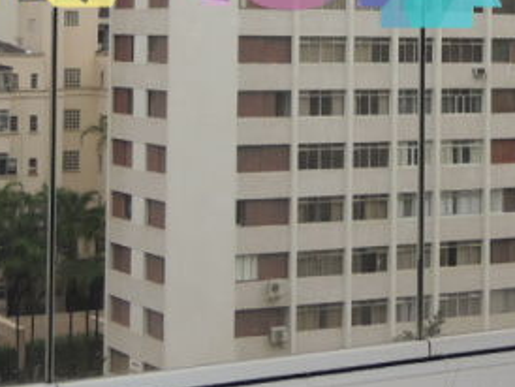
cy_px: -24
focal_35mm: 112
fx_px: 1668
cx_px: 442
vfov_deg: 13.0
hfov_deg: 17.4
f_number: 3.1
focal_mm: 5.3
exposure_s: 1/125
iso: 100
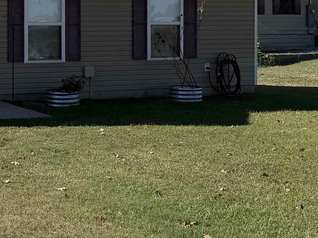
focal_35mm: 82
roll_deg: +0.3
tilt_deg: -0.3
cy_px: 39
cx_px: -131
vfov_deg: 17.8
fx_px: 753
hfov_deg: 20.9
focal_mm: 6.76
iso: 80
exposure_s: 1/4975
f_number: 1.78
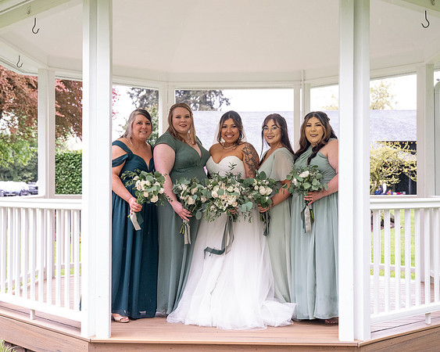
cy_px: 176
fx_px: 704
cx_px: 203
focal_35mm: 54
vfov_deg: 28.1
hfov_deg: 34.7
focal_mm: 48
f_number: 4.5
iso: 3200
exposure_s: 1/320
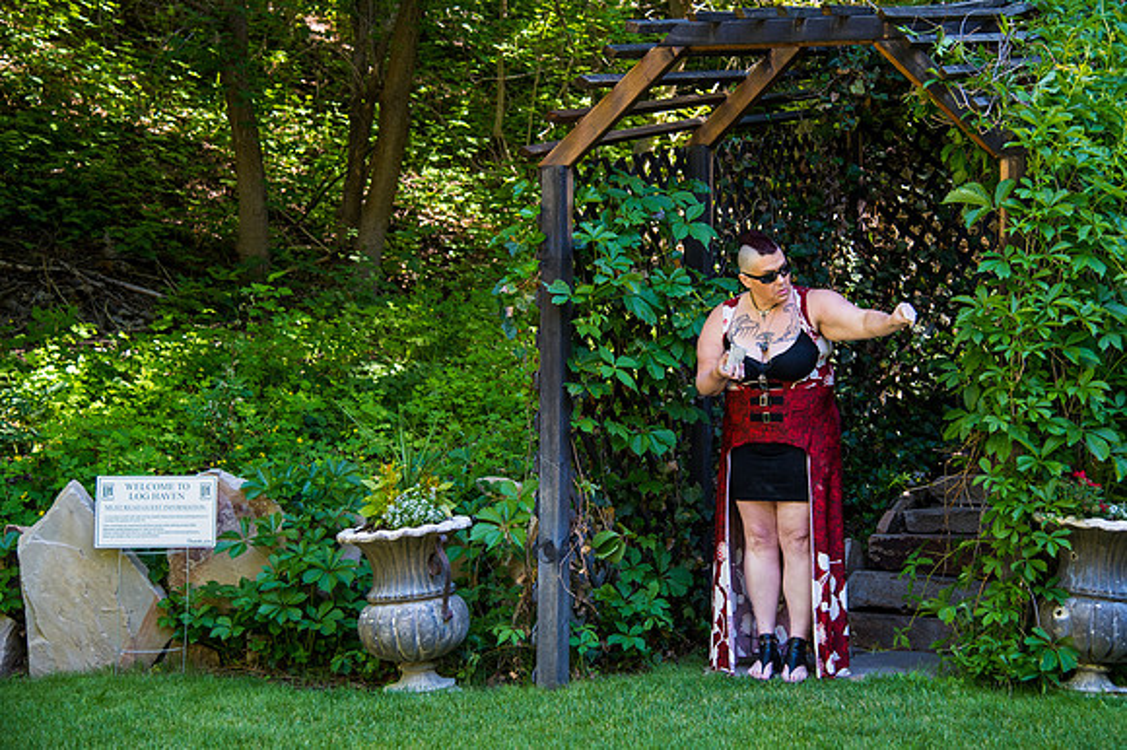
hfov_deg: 33.8
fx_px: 1848
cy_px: 335
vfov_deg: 22.9
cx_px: 663
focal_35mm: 59
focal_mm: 50
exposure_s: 1/160
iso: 500
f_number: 4
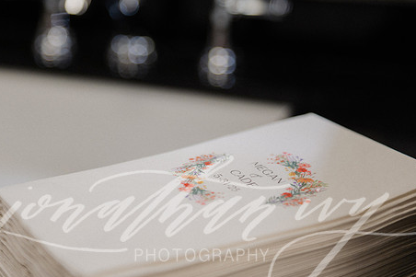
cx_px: 180
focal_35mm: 77
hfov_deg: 26.3
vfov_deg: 17.7
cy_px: 103
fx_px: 889
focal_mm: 60
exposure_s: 1/125
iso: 400
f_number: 2.8
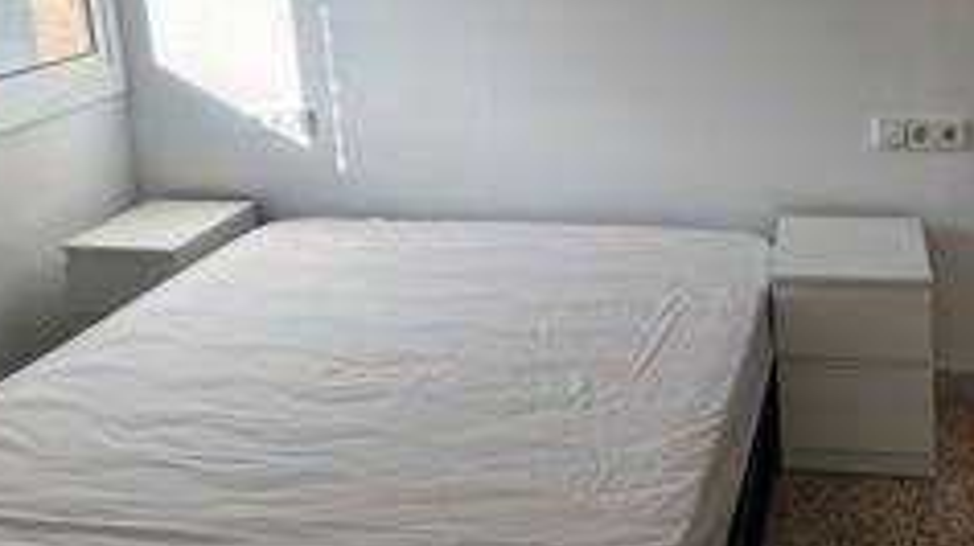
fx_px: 1110
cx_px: 612
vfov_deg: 26.4
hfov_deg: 46.9
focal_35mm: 43
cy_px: 16
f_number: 1.5
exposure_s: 1/1079
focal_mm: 5.7
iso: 50
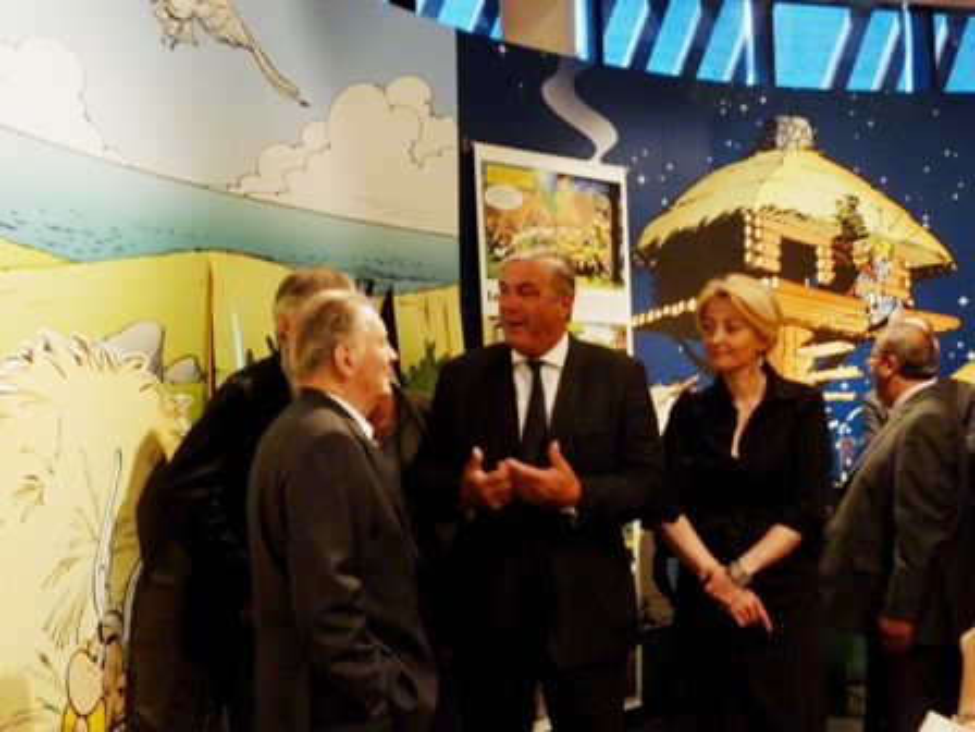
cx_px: 488
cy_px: 366
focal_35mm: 41
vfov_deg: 35.1
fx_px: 1155
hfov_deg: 45.8
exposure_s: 1/10
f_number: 3.8
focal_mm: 7.4
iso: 800
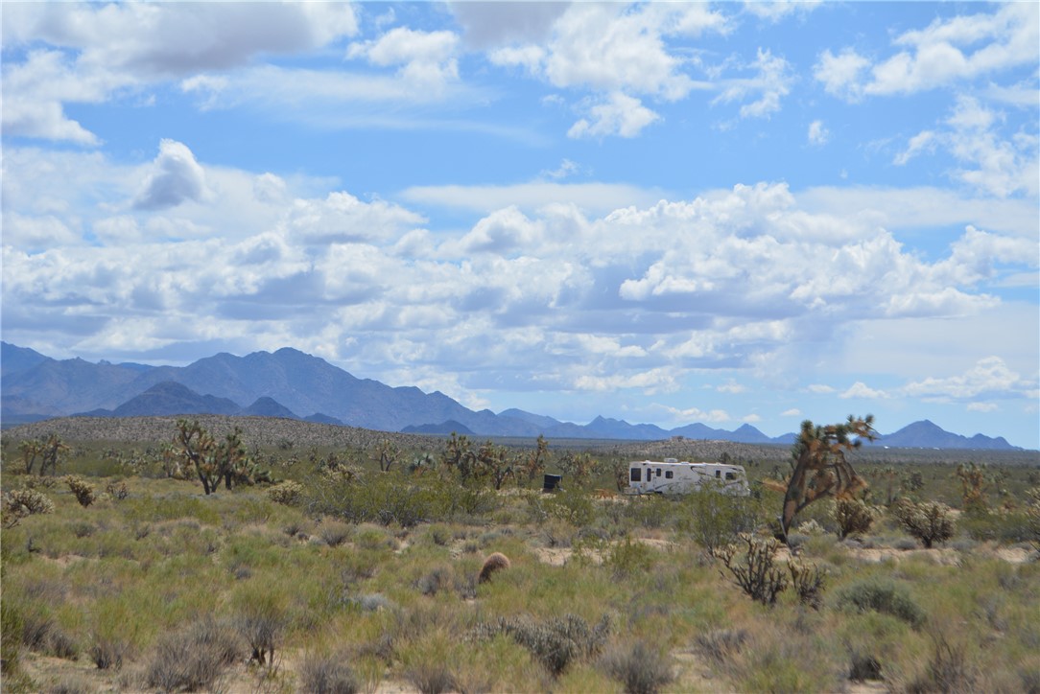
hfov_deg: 24.6
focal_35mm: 82
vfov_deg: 16.6
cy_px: 347
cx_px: 520
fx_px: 2385
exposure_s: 1/2000
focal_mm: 55
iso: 400
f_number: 8
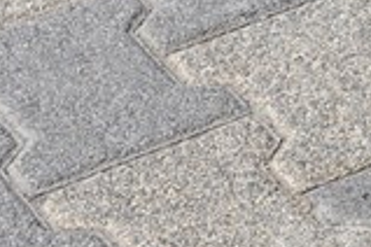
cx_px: 637
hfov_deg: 6.0
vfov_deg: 4.1
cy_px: 45
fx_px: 3493
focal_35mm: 339
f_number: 5.6
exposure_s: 1/640
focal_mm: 30
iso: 200
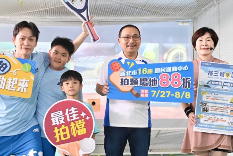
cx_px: 110
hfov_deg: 27.3
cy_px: 92
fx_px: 479
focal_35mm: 74
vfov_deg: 18.4
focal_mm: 42
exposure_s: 1/160
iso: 3200
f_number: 4
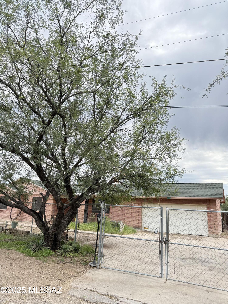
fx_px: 211
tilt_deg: +14.3
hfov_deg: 56.8
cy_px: 152
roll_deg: -2.4
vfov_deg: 71.6
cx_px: 114
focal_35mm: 24
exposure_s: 1/1230
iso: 100
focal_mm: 6.76
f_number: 1.78
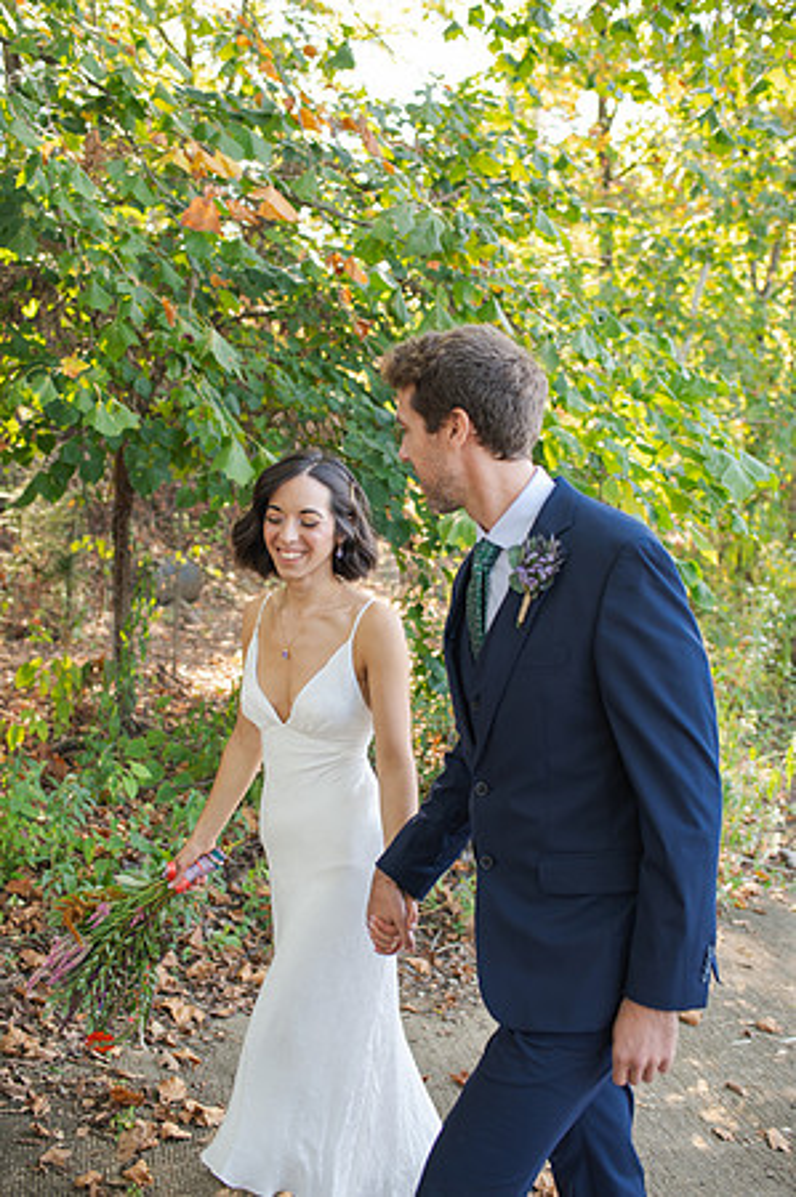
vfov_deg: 54.5
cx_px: 398
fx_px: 1163
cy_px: 598
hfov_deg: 37.8
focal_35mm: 35
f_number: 3.2
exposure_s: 1/250
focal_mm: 35
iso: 250
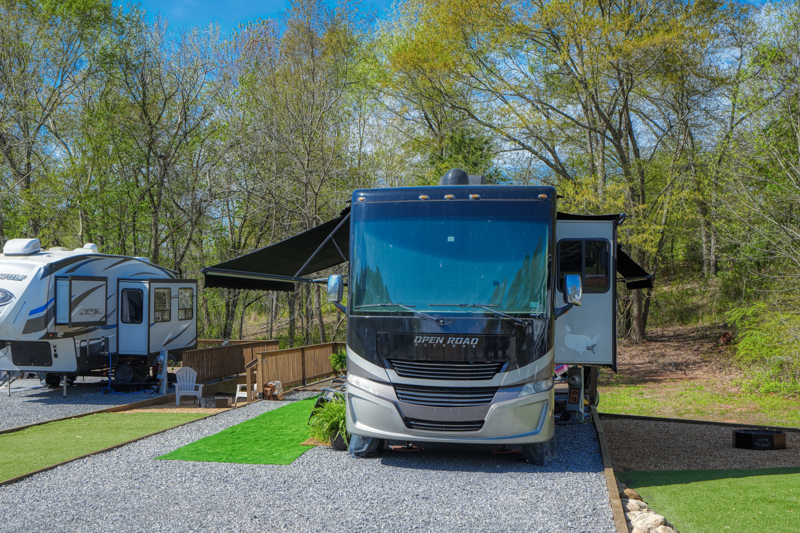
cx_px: 280
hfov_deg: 40.0
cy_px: 315
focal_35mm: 49
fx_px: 1089
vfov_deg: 27.5
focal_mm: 35
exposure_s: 1/250
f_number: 5.6
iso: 100
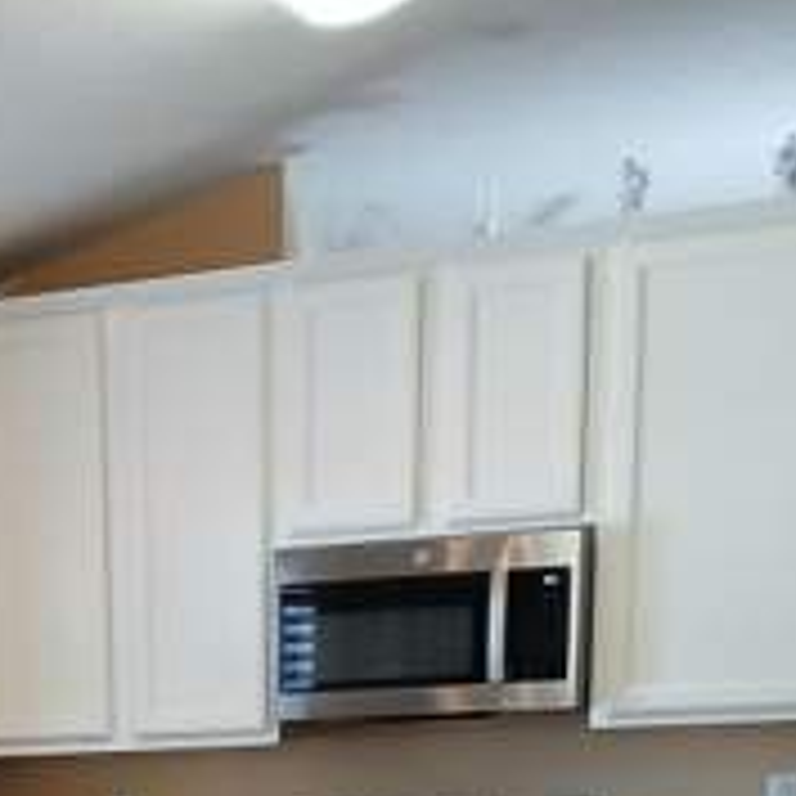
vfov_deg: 17.3
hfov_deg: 19.9
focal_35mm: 83
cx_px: -103
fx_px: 2159
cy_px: 1399
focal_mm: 3.98
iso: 250
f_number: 1.8
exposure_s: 1/40
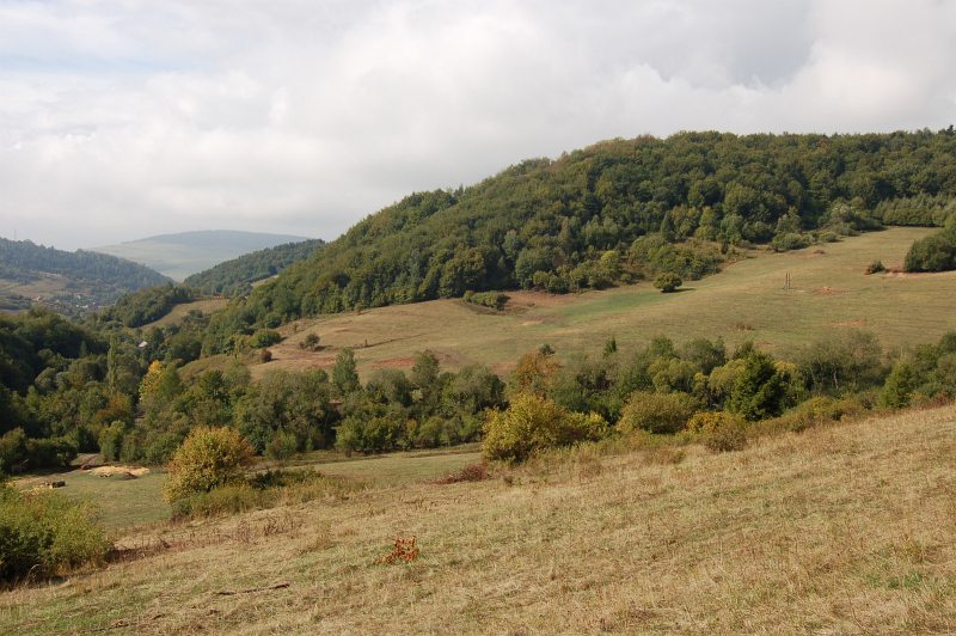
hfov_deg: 55.1
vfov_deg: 38.3
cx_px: 478
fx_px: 915
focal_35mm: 34
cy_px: 318
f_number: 9
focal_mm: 23
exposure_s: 1/320
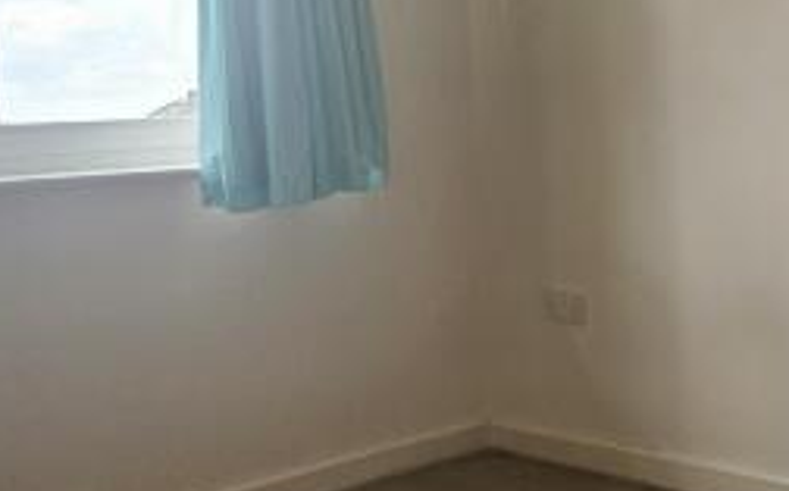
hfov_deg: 35.3
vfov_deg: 23.1
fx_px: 1203
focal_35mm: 56
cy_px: 225
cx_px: 617
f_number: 2.2
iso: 100
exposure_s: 1/77
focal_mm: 2.2
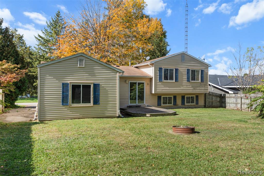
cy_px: 88
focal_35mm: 26
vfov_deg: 49.5
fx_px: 191
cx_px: 132
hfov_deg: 69.4
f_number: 8
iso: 100
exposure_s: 1/160
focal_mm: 26
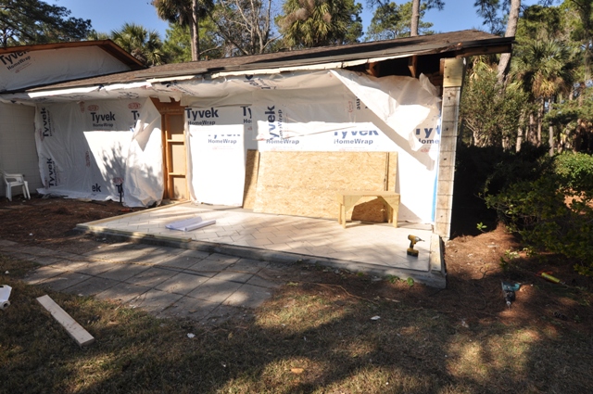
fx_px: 321
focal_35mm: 20
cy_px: 197
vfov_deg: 63.1
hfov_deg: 85.5
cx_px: 296
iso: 200
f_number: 8
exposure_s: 1/500
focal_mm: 13
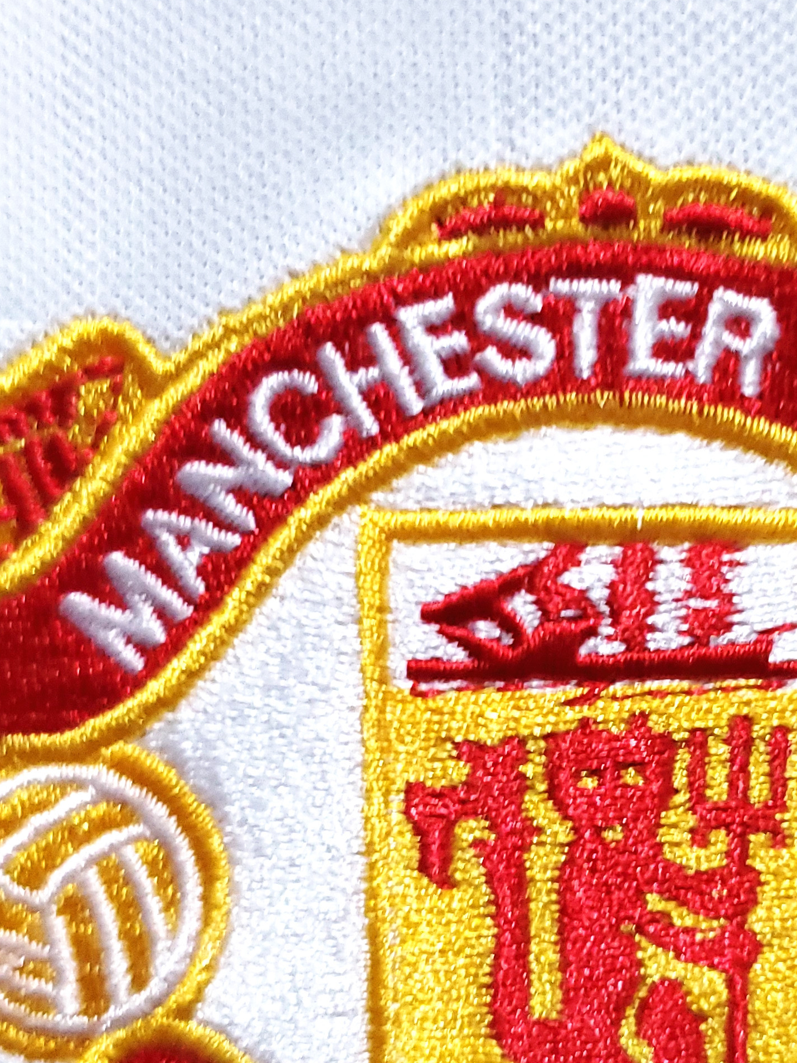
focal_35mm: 55
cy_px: 653
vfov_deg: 34.8
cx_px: 621
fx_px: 1688
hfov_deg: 26.2
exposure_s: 1/30
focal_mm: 4.3
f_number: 1.5
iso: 500
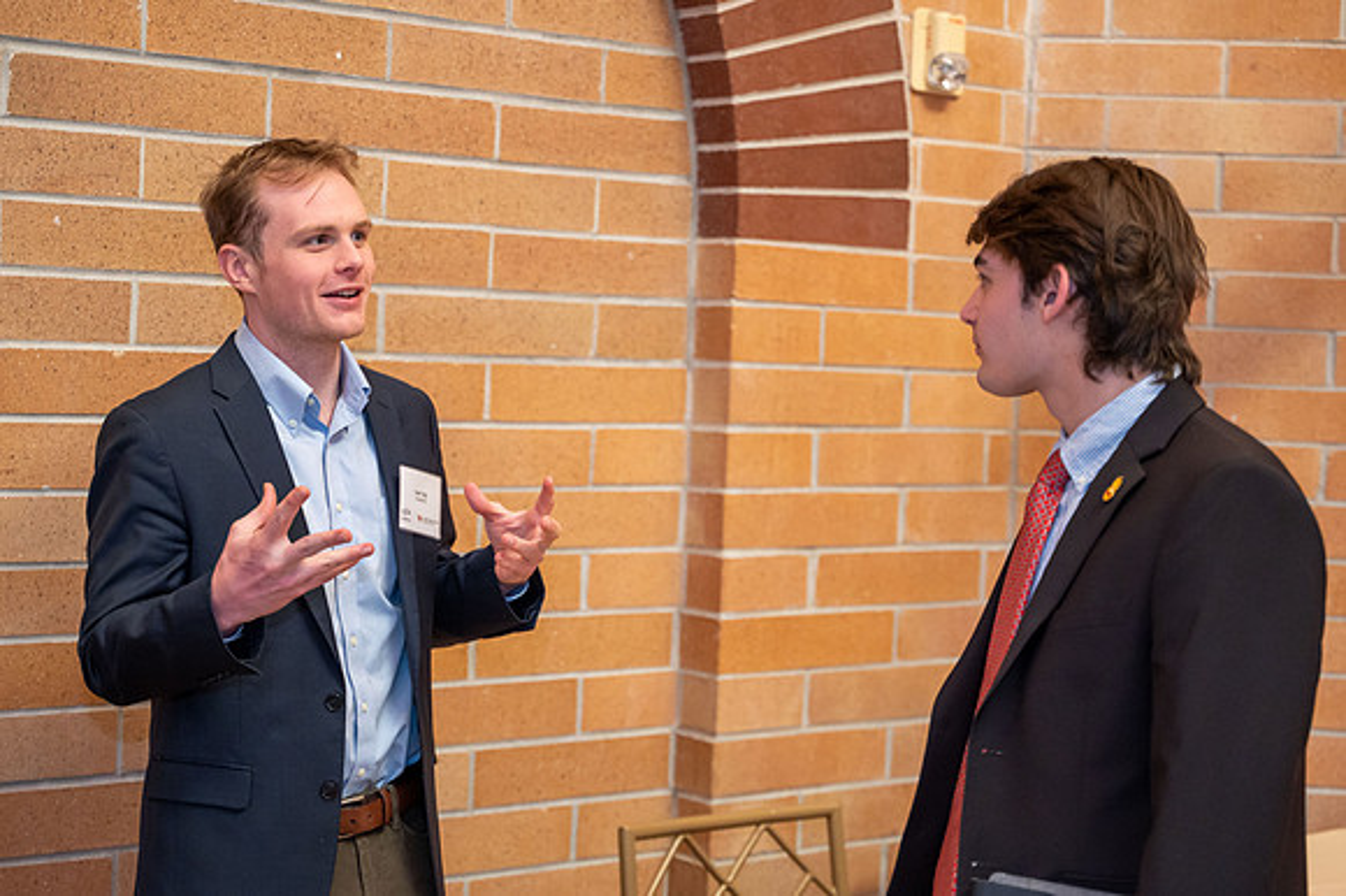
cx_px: 670
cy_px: 425
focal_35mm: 63
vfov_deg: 21.7
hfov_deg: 32.1
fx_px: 2339
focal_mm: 59
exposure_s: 1/800
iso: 2500
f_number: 2.8
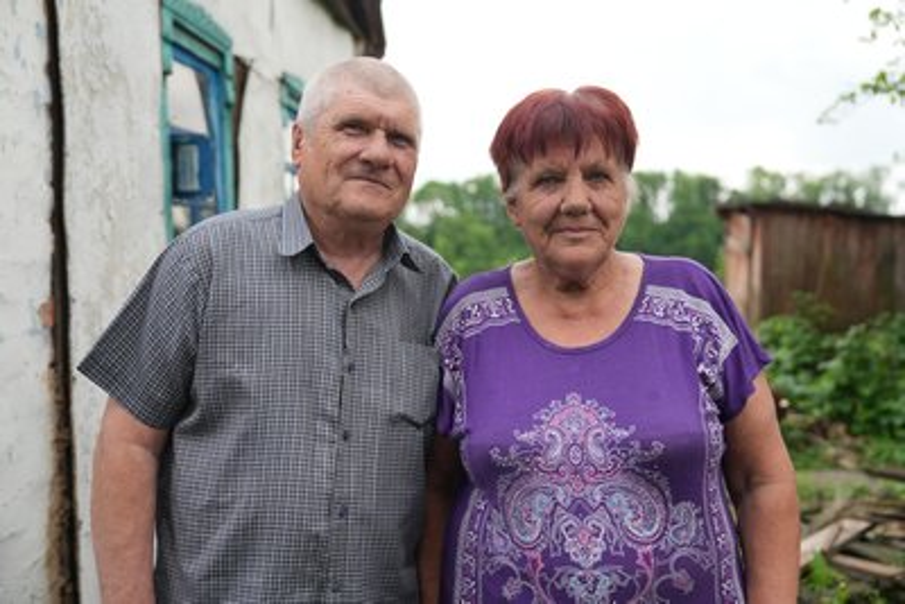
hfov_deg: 51.9
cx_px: 452
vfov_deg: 36.0
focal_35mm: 37
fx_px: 930
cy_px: 302
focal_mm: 37
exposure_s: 1/200
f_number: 2.8
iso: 640
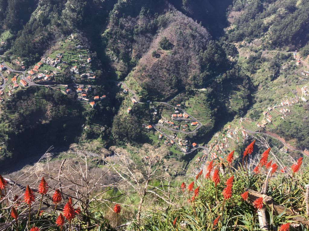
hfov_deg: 61.7
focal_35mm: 29
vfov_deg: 48.2
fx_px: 259
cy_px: 116
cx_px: 154
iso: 25
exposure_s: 1/680
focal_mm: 4.15
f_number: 2.2
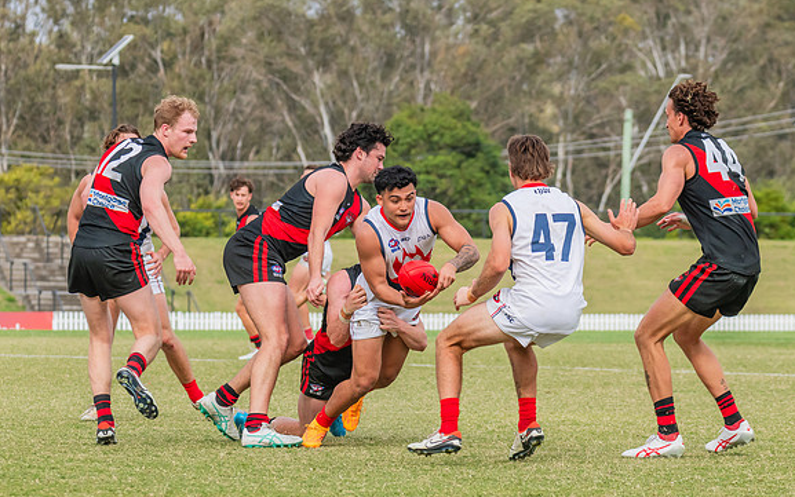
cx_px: 400
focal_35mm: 254
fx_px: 5505
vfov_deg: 5.2
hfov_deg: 8.3
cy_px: 252
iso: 800
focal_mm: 170
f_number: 8
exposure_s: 1/1250
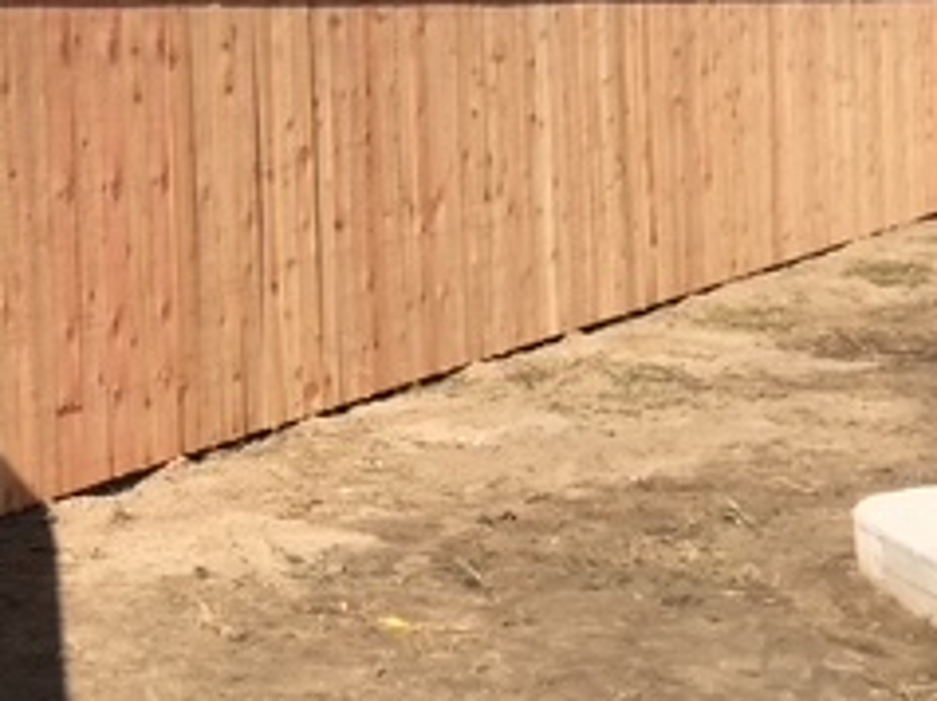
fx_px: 2109
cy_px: 138
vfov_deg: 18.7
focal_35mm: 78
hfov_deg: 22.8
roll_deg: +2.6
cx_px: -220
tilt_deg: -0.7
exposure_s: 1/1721
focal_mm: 4.15
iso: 32
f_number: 2.2
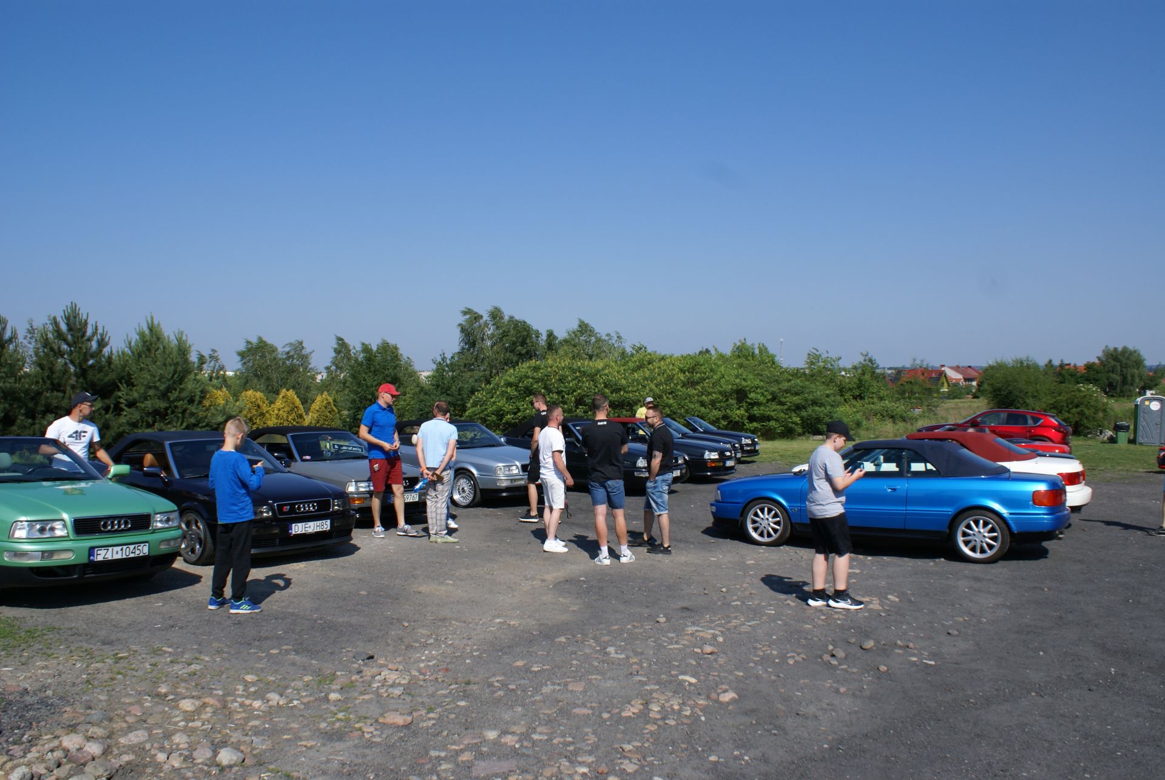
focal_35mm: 27
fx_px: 875
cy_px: 390
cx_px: 582
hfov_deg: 67.3
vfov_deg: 48.0
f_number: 10
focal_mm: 18
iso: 100
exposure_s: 1/320
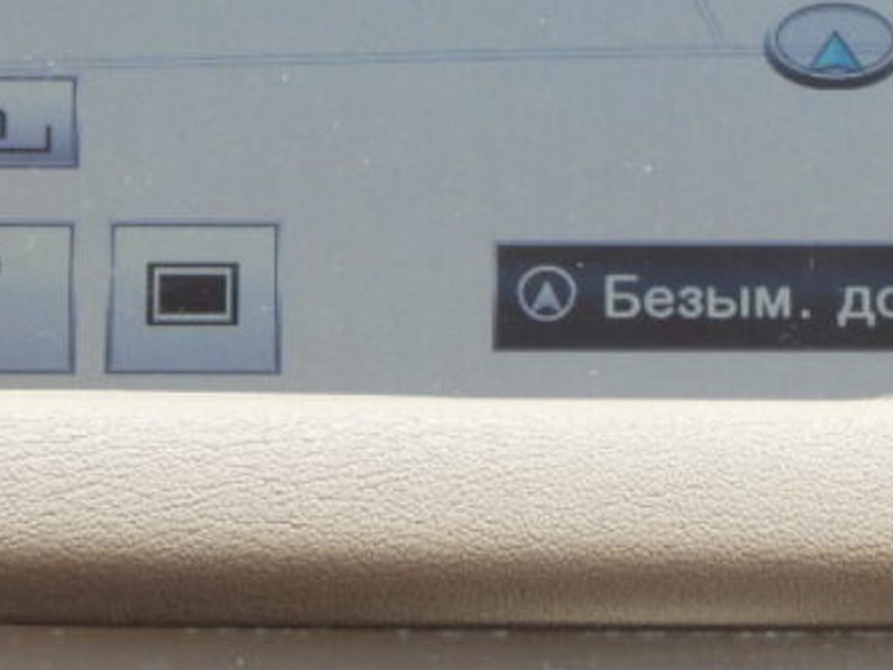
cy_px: -12
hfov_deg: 6.5
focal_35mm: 306
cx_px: 540
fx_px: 7896
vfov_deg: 4.9
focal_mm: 15.3
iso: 100
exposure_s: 1/125
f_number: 3.5
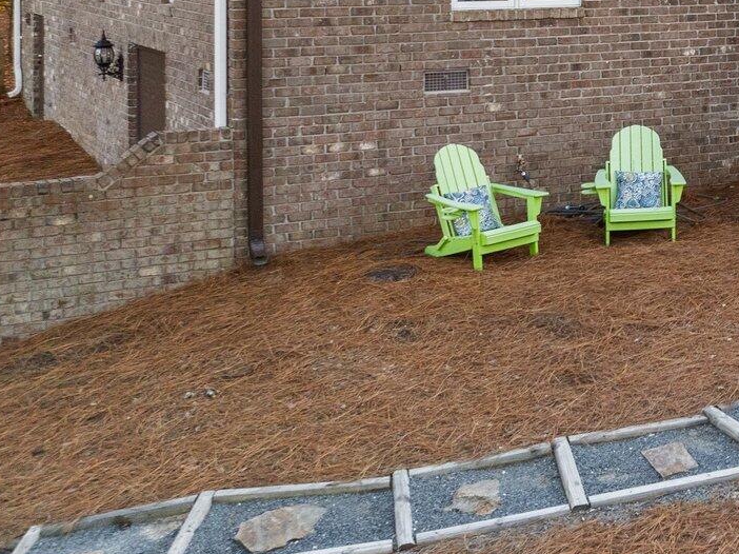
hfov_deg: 23.3
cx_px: 1052
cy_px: -45
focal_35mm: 70
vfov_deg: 20.1
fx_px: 1494
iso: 400
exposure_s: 1/320
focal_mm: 12.29
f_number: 2.8
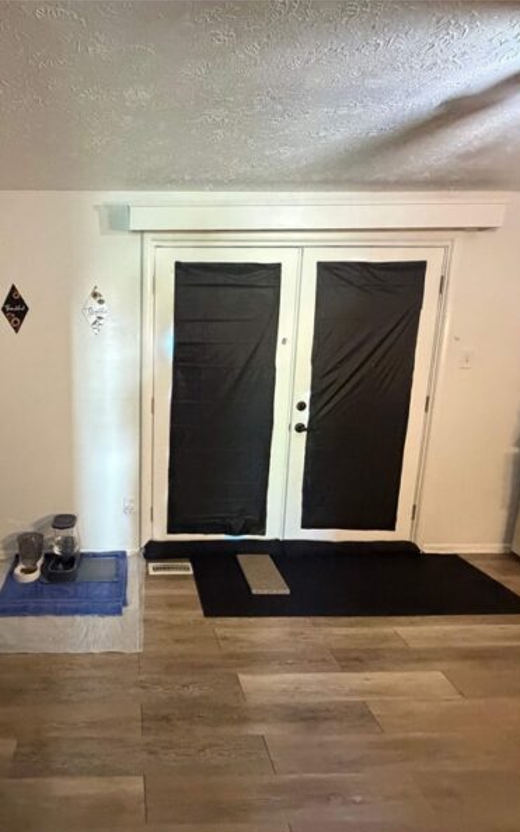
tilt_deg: -10.3
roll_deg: -0.6
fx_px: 454
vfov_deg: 85.1
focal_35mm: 20
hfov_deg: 56.9
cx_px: 135
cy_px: 419
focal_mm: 2.22
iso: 1000
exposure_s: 1/60
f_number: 2.2
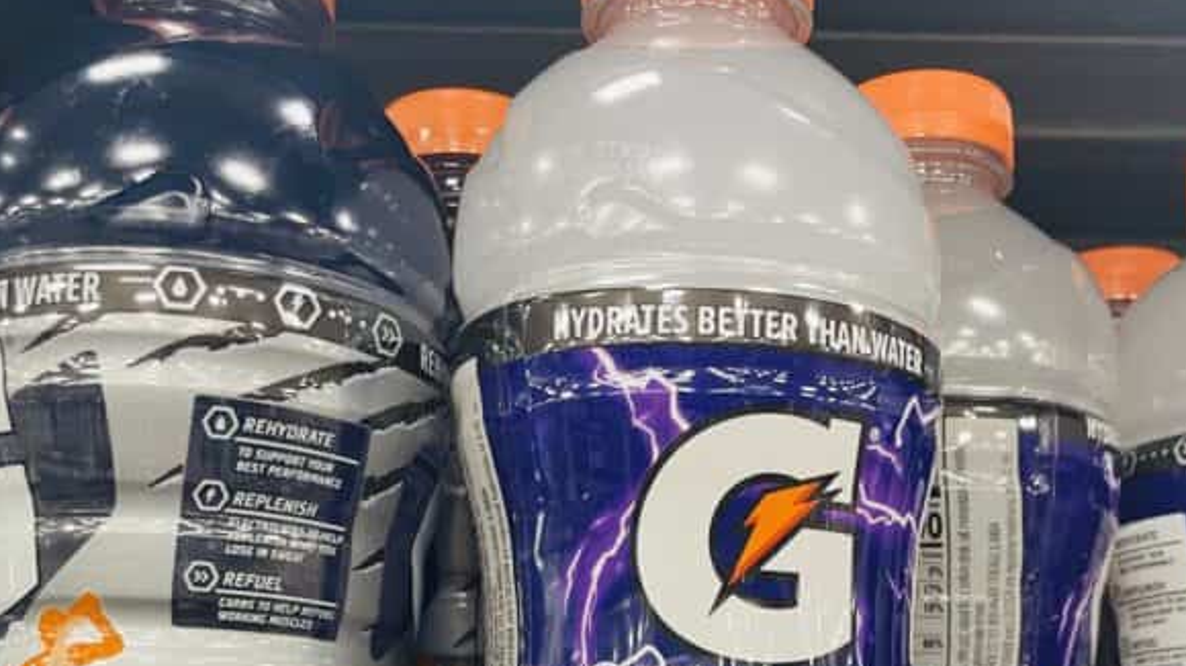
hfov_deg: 41.1
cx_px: 712
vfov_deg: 22.4
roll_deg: -0.5
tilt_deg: +1.7
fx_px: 1572
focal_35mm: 50
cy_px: 762
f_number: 1.6
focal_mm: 4.2
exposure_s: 1/60
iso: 100
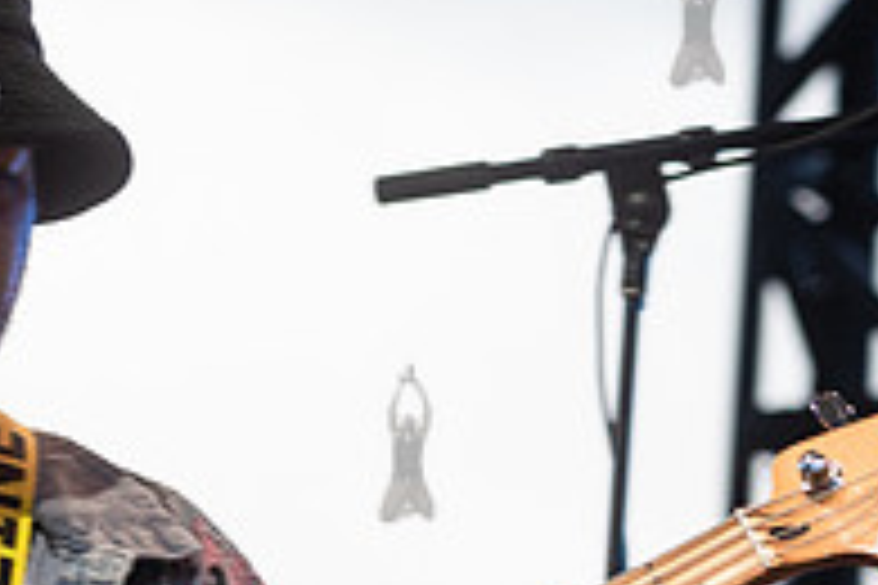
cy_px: 659
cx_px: -176
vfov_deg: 4.4
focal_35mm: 313
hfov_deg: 6.5
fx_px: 7633
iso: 1000
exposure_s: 1/160
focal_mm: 105
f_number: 5.6
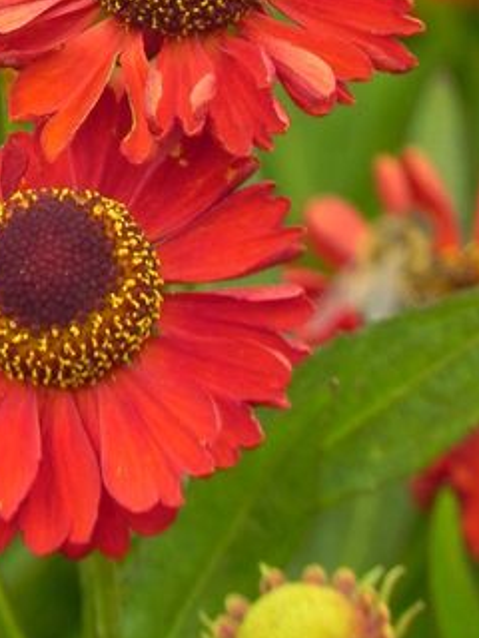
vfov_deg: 1.4
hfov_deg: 1.1
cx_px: -4
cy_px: -76
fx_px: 25387
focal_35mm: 1376
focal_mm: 97.8
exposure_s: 1/200
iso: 160
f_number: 5
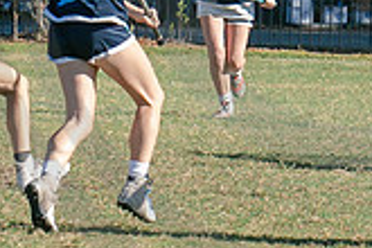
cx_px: 736
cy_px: -15
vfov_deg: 2.3
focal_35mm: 603
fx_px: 6231
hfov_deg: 3.4
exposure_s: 1/800
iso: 250
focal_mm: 70
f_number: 5.6
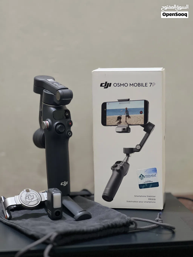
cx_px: 96
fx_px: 572
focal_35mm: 77
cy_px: 128
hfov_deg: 19.1
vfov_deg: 25.3
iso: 320
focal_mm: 9
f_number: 2.8
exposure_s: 1/33
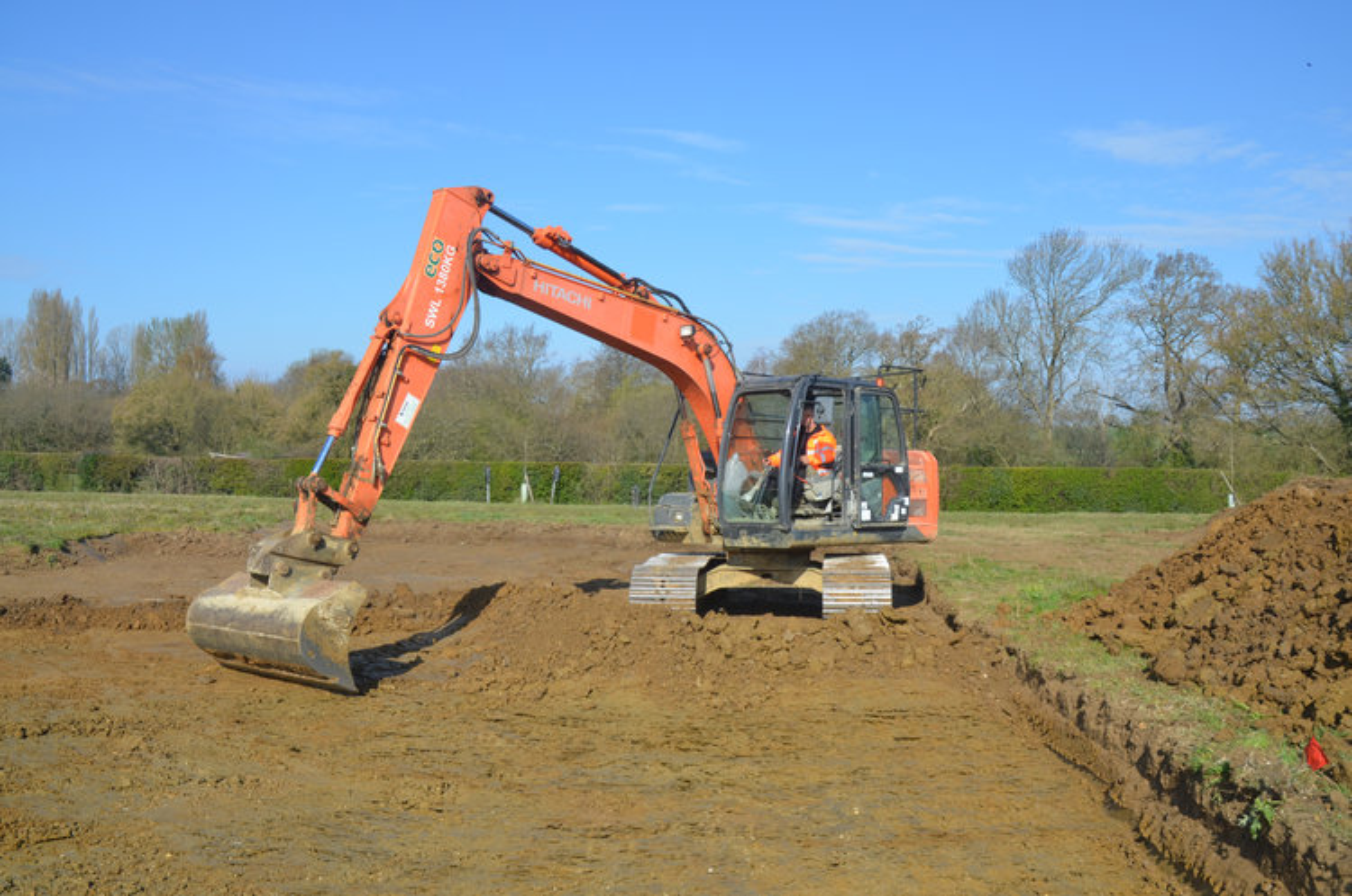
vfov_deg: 36.7
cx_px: 676
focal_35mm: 36
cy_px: 448
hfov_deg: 53.2
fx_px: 1349
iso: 250
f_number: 10
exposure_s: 1/400
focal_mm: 24
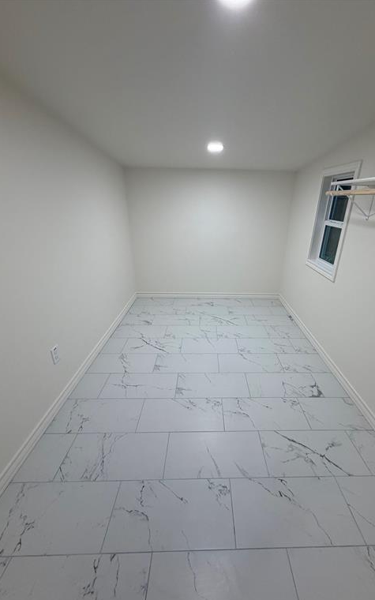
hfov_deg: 74.5
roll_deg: -2.6
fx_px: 245
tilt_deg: -22.2
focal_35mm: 15
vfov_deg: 101.5
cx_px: 211
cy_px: 302
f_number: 2.2
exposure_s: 1/120
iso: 160
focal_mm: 2.22
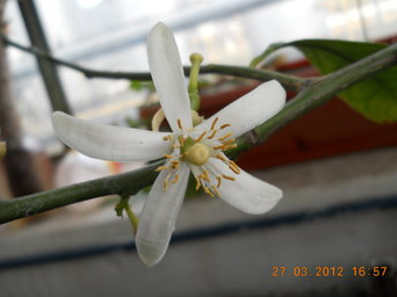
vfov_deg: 34.3
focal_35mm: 42
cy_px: 149
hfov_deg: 44.8
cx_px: 202
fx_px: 481
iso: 80
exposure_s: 1/50
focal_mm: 6.72
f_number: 3.1
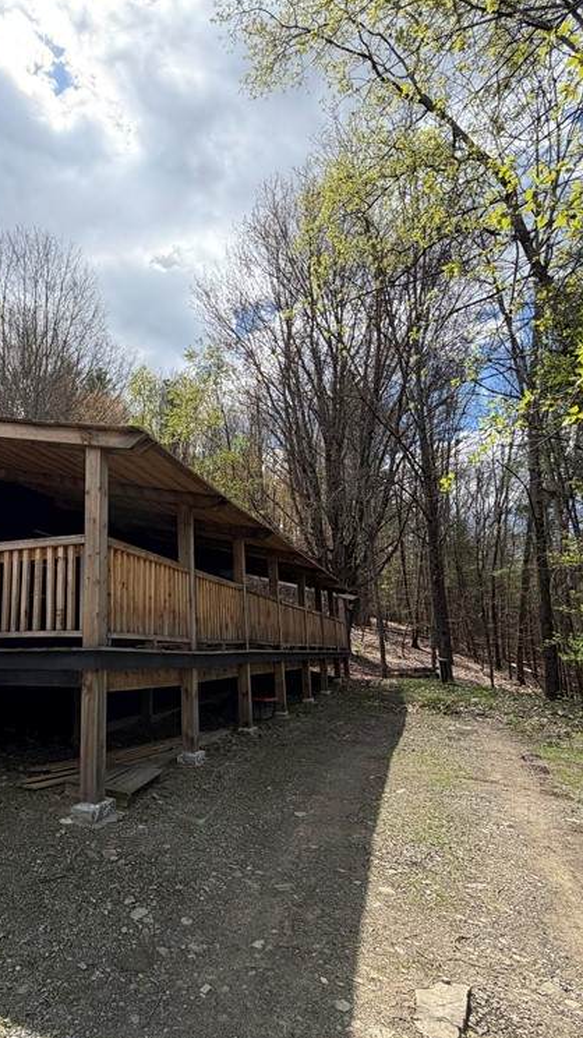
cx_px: 138
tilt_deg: +14.0
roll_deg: +0.5
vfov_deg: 83.9
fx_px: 578
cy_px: 523
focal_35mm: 21
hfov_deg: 51.0
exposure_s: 1/770
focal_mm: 2.22
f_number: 2.2
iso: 40
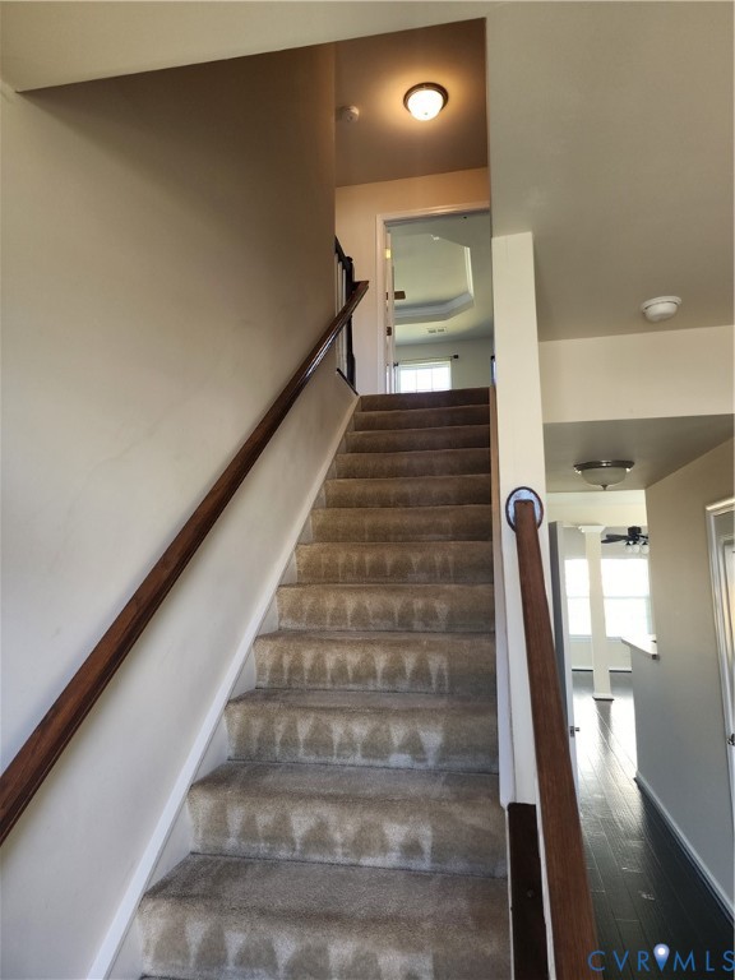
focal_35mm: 23
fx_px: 651
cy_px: 490
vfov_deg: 73.9
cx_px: 368
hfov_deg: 58.9
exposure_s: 1/120
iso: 160
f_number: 1.8
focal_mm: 6.4
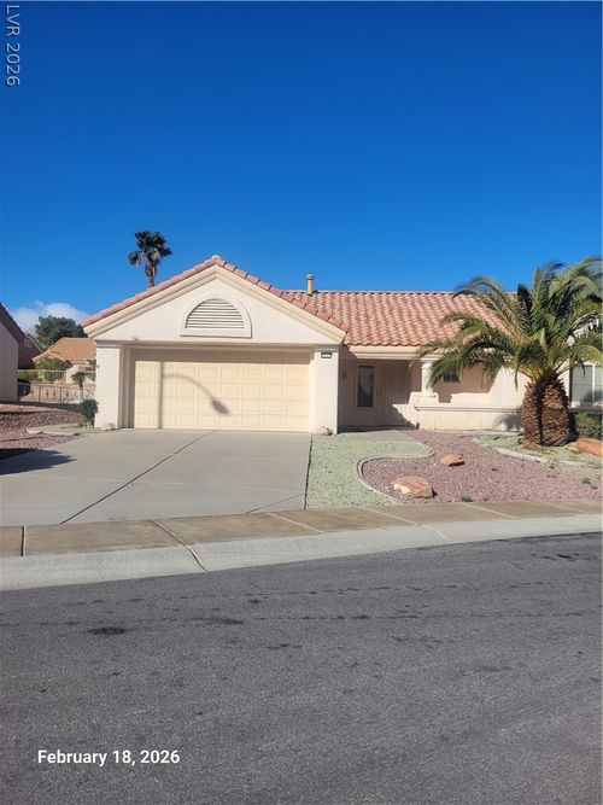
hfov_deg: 53.0
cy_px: 402
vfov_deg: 67.3
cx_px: 302
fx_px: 604
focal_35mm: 26
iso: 40
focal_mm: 5.4
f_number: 1.8
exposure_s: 1/4794
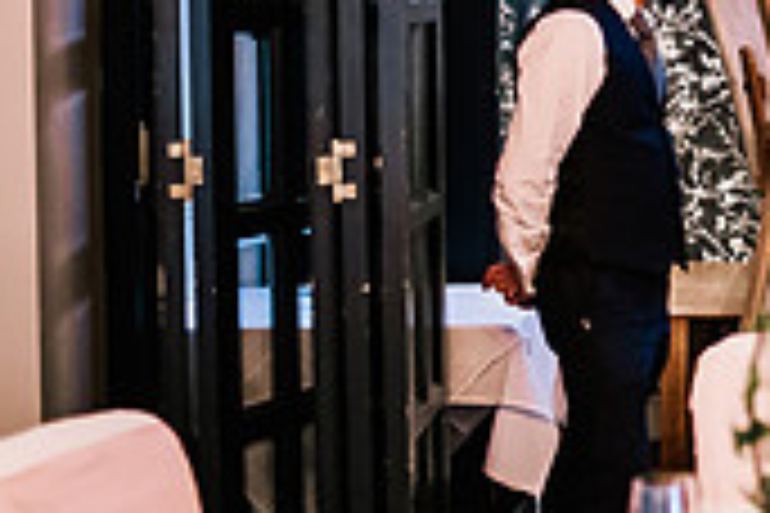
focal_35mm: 119
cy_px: 29
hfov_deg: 16.0
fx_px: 2545
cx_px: 1103
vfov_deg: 11.4
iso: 2500
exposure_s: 1/500
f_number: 1.4
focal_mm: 35
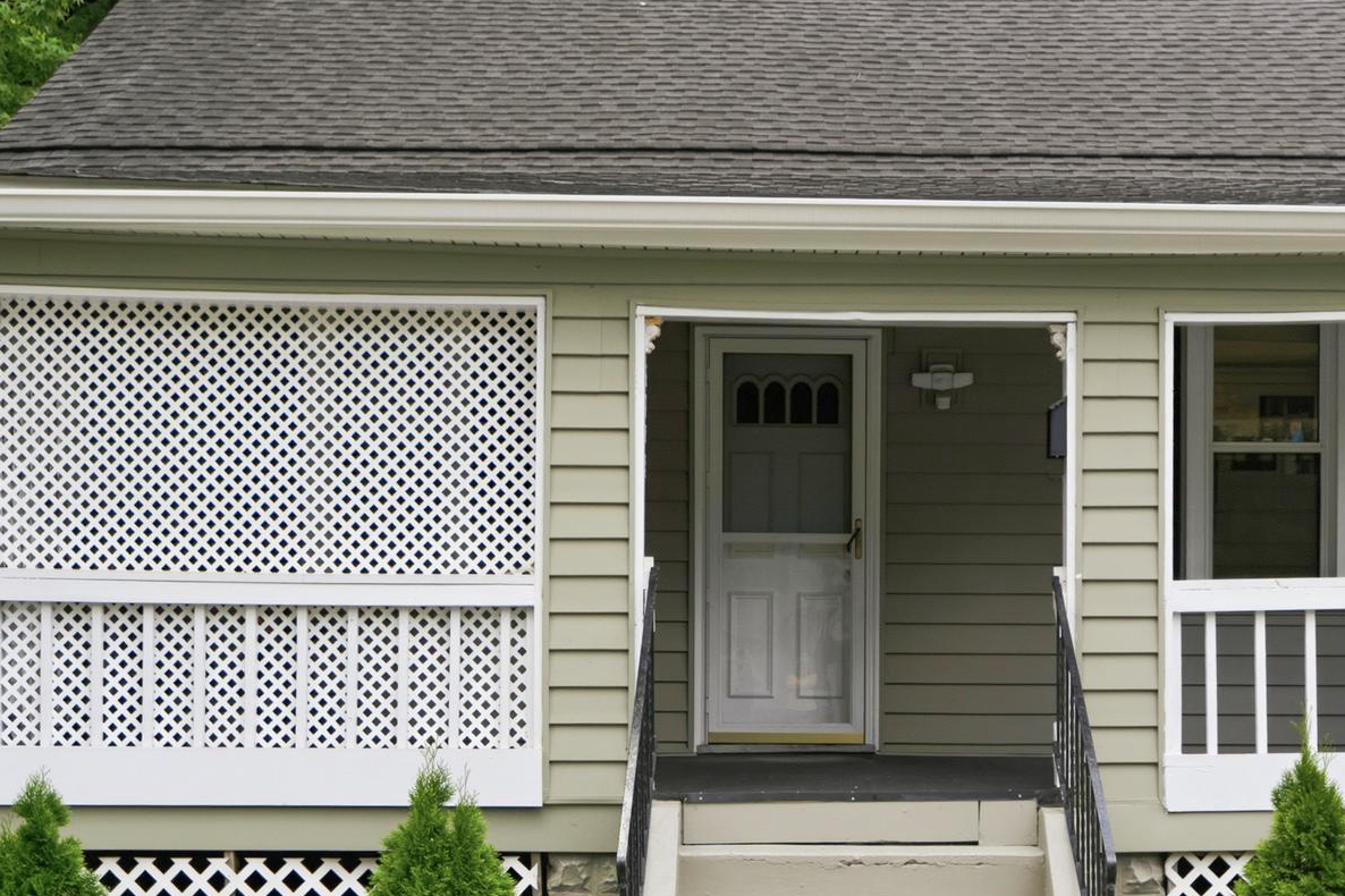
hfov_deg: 34.9
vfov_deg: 23.8
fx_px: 2129
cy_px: 497
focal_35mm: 57
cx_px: 824
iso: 160
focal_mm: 33
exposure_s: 1/400
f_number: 8
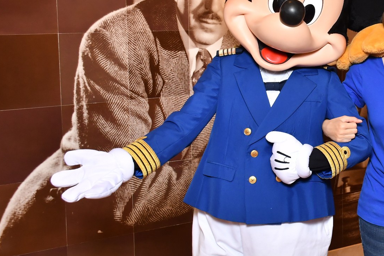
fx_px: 842
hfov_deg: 24.4
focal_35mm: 79
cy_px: 101
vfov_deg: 17.3
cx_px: 396
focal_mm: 24
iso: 640
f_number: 5.6
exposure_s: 1/125
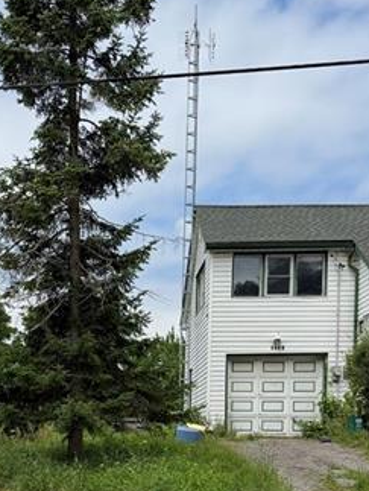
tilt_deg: +0.5
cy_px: 464
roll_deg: -0.9
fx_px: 809
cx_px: 64
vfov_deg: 31.7
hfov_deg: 25.2
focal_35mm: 57
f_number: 1.78
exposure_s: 1/5714
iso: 80
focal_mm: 6.76
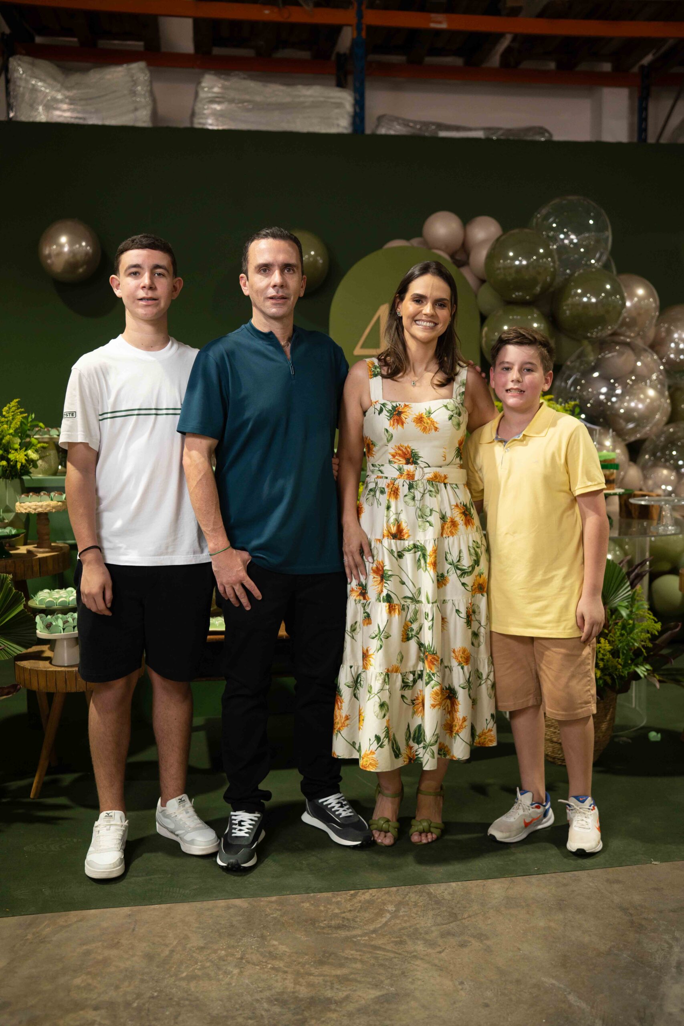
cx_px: 342
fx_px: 997
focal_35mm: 35
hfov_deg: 37.9
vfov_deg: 54.4
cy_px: 513
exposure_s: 1/250
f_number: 2.2
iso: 640
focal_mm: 35
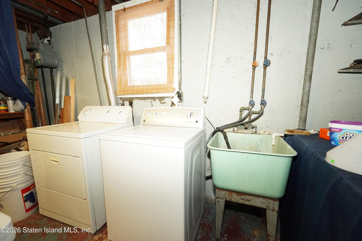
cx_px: 181
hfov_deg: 100.4
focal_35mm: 15
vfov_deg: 77.3
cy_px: 120
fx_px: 151
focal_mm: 10
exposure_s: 1/125
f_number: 4.5
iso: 2500
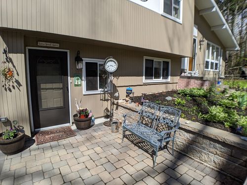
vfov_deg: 51.4
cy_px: 92
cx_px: 124
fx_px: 193
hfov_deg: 65.3
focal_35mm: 27
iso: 56
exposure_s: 1/2933
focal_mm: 4.44
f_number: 1.8
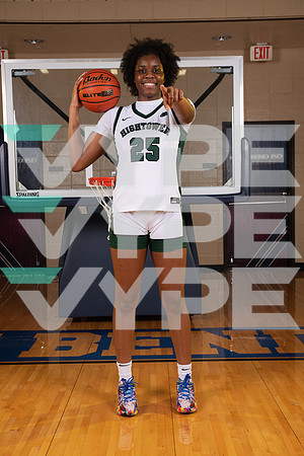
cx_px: 152
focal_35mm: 48
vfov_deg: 41.1
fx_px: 608
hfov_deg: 28.1
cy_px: 228
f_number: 7.1
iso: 320
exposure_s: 1/320
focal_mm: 48
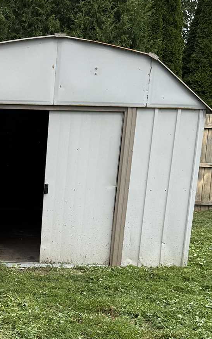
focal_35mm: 67
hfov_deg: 18.3
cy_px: 256
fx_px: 619
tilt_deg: -11.9
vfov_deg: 30.1
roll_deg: -2.0
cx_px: -53
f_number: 1.78
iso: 100
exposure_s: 1/1493
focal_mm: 6.76
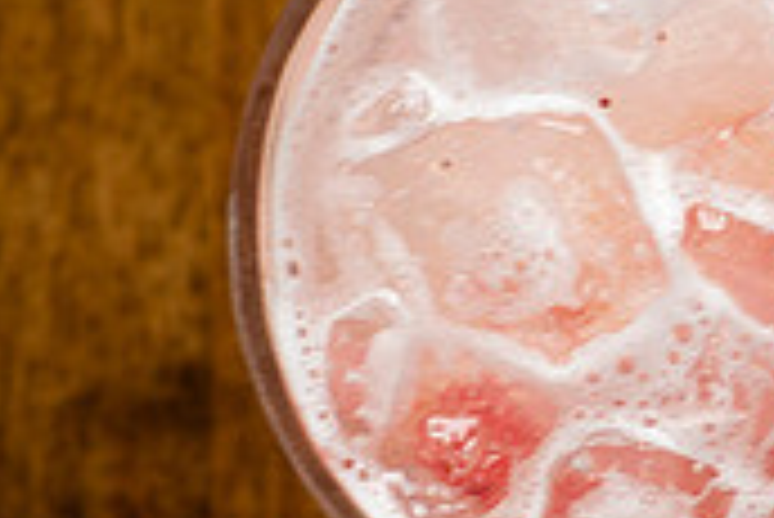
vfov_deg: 5.9
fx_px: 4992
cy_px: 54
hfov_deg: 8.8
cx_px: 770
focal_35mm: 232
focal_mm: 50
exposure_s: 1/80
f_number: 5
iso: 640
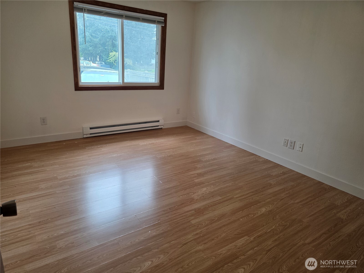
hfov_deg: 73.9
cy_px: 136
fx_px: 242
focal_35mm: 23
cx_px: 182
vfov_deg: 58.9
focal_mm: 6.3
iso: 125
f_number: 1.7
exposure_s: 1/120
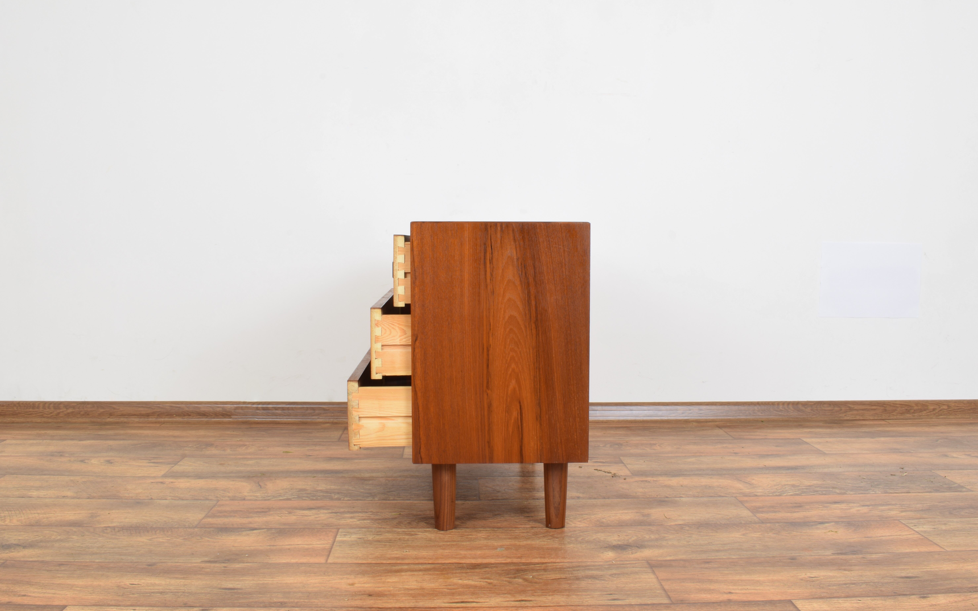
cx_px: 485
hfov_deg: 58.9
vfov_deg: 38.8
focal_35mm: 33
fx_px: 867
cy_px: 321
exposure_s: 4
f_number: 25
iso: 100
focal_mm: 21
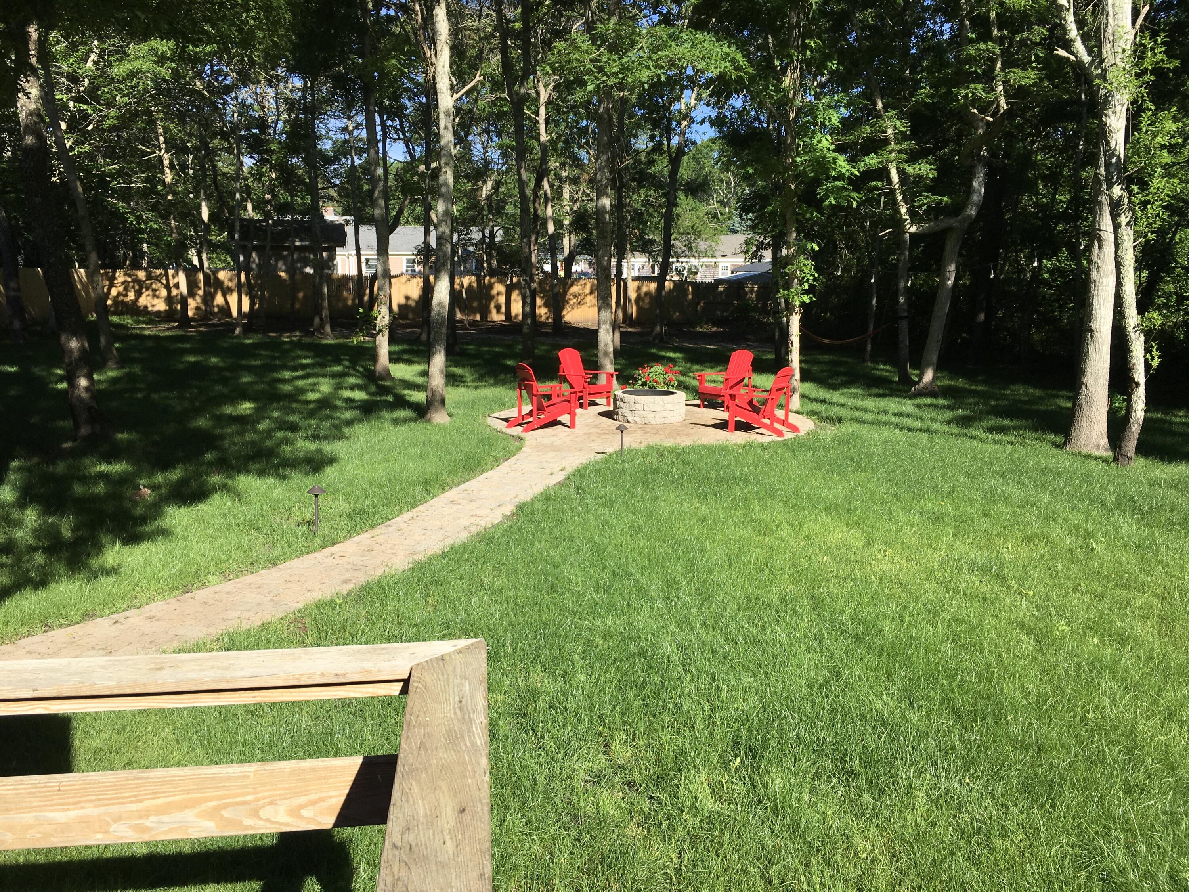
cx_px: 594
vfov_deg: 48.2
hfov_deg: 61.7
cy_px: 446
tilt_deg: -10.8
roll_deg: +0.2
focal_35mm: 29
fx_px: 996
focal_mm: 4.15
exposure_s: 1/1099
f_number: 2.2
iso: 25
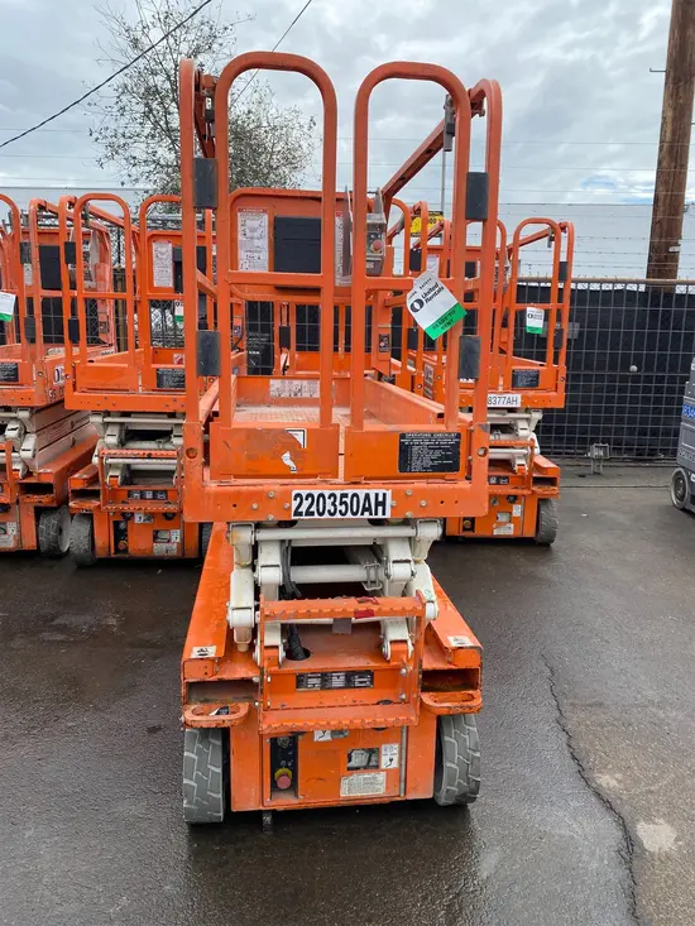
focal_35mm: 26
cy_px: 463
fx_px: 696
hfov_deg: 53.1
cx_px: 348
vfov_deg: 67.3
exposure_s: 1/1206
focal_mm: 4.25
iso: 32
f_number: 1.8
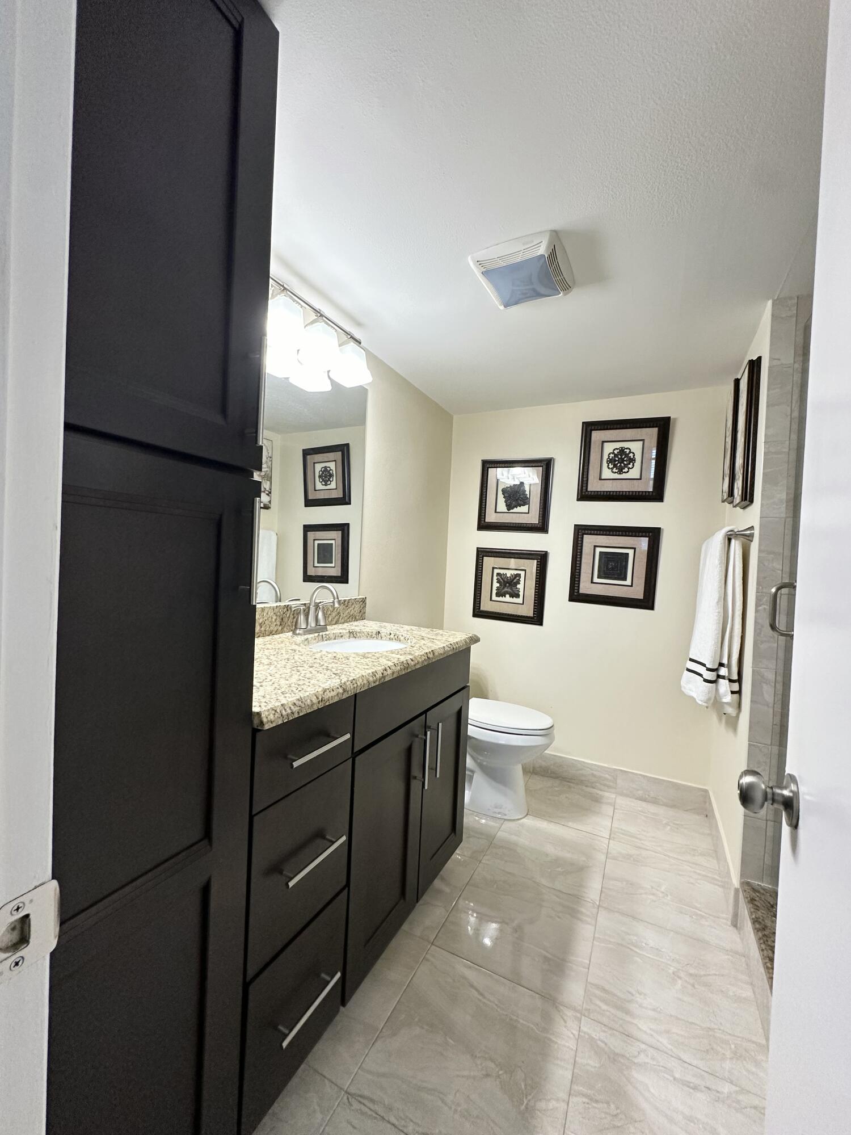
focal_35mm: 14
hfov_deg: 85.7
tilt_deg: -0.9
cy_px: 568
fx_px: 459
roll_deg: -2.8
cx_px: 426
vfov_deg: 102.1
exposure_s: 1/120
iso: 200
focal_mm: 2.22
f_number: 2.2
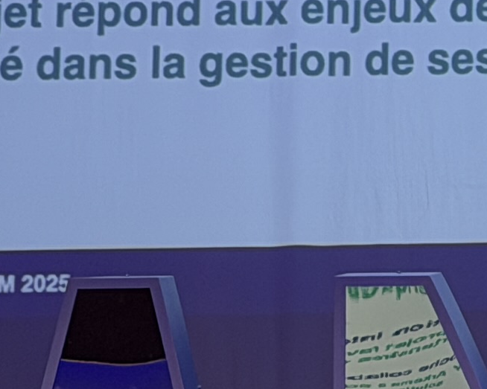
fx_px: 4165
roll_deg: +0.5
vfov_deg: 5.3
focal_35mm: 289
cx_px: 1162
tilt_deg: +4.3
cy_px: -51
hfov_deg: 6.4
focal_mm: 6.76
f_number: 1.78
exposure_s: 1/50
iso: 80
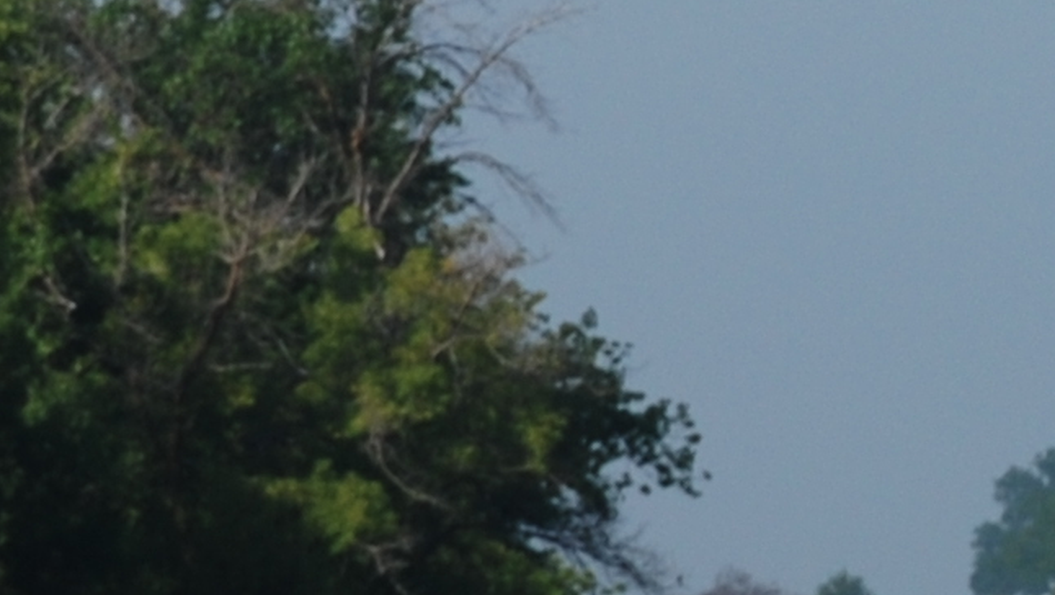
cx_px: 1881
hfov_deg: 2.9
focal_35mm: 754
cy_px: 206
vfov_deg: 1.6
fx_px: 21101
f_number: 5.6
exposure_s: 1/400
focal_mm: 80
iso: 100
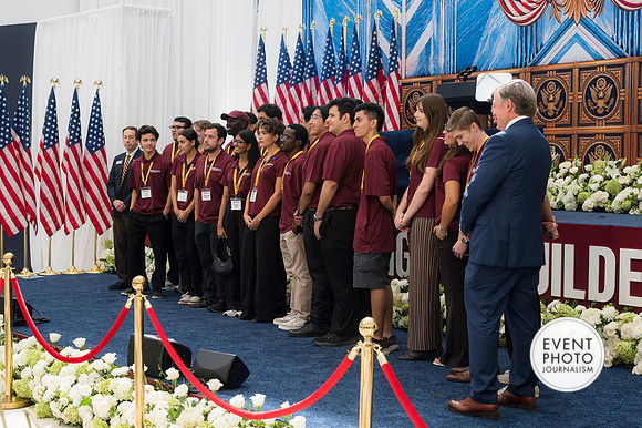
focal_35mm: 55
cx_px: 321
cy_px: 214
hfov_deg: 36.3
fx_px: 980
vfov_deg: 24.6
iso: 100
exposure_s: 1/160
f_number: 4
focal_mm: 37
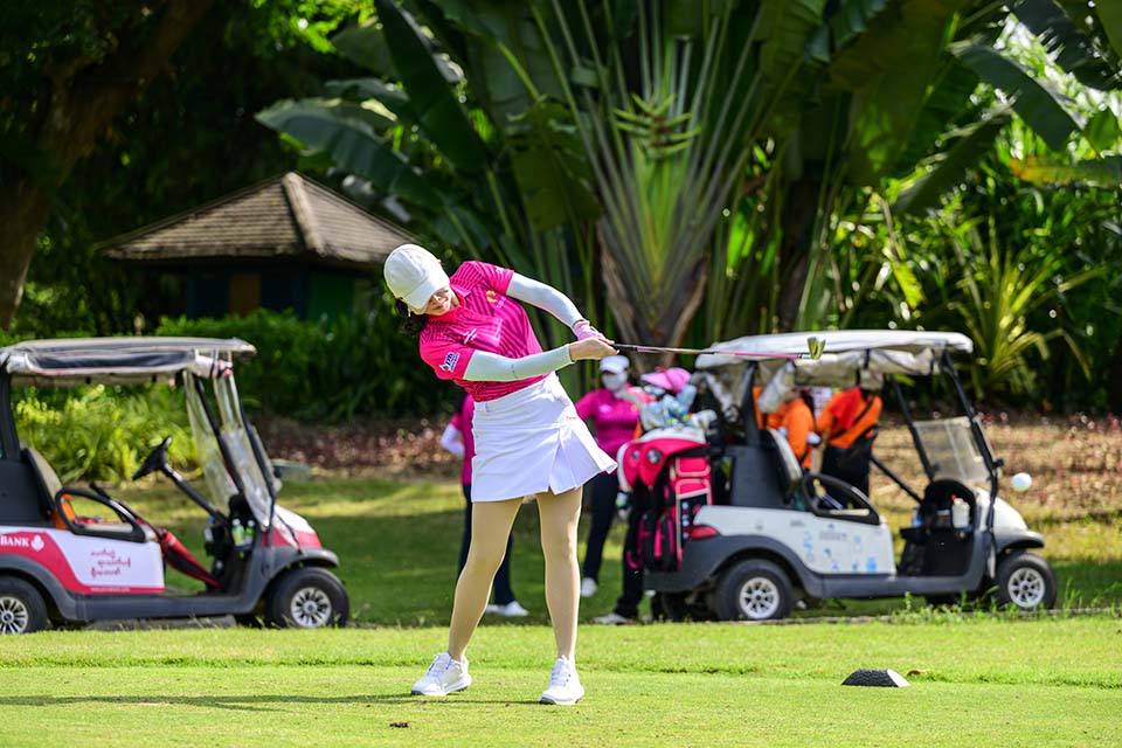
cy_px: 374
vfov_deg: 13.2
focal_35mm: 104
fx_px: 3241
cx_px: 561
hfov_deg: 19.6
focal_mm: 104
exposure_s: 1/2000
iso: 200
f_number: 2.8
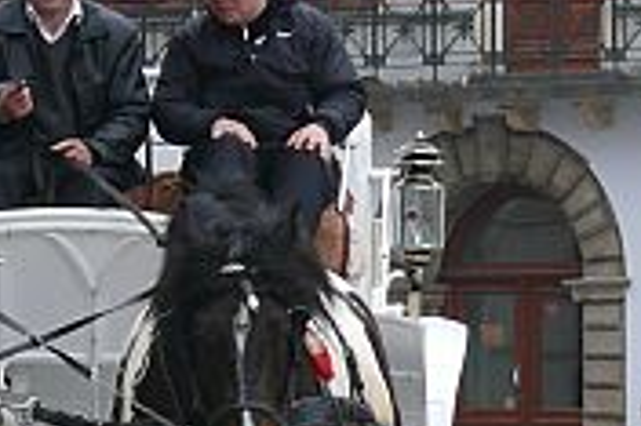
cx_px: 58
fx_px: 10691
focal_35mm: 601
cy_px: 280
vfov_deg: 2.3
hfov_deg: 3.4
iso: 100
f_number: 4
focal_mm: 26.9
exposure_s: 1/125
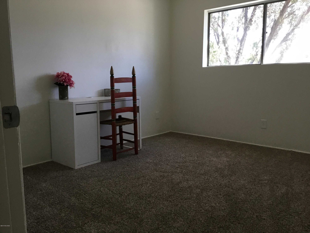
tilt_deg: -9.0
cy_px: 116
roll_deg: +1.1
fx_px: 278
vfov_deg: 45.4
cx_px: 155
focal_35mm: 31
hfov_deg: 58.4
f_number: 2.4
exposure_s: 1/30
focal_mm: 3.3
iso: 32
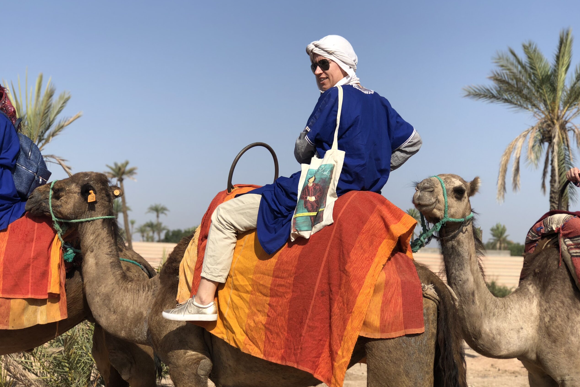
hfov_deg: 33.4
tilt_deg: +3.8
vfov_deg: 22.6
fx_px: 967
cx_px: 293
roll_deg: -1.9
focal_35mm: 60
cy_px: 208
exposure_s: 1/857
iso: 20
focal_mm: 6.6
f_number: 2.8
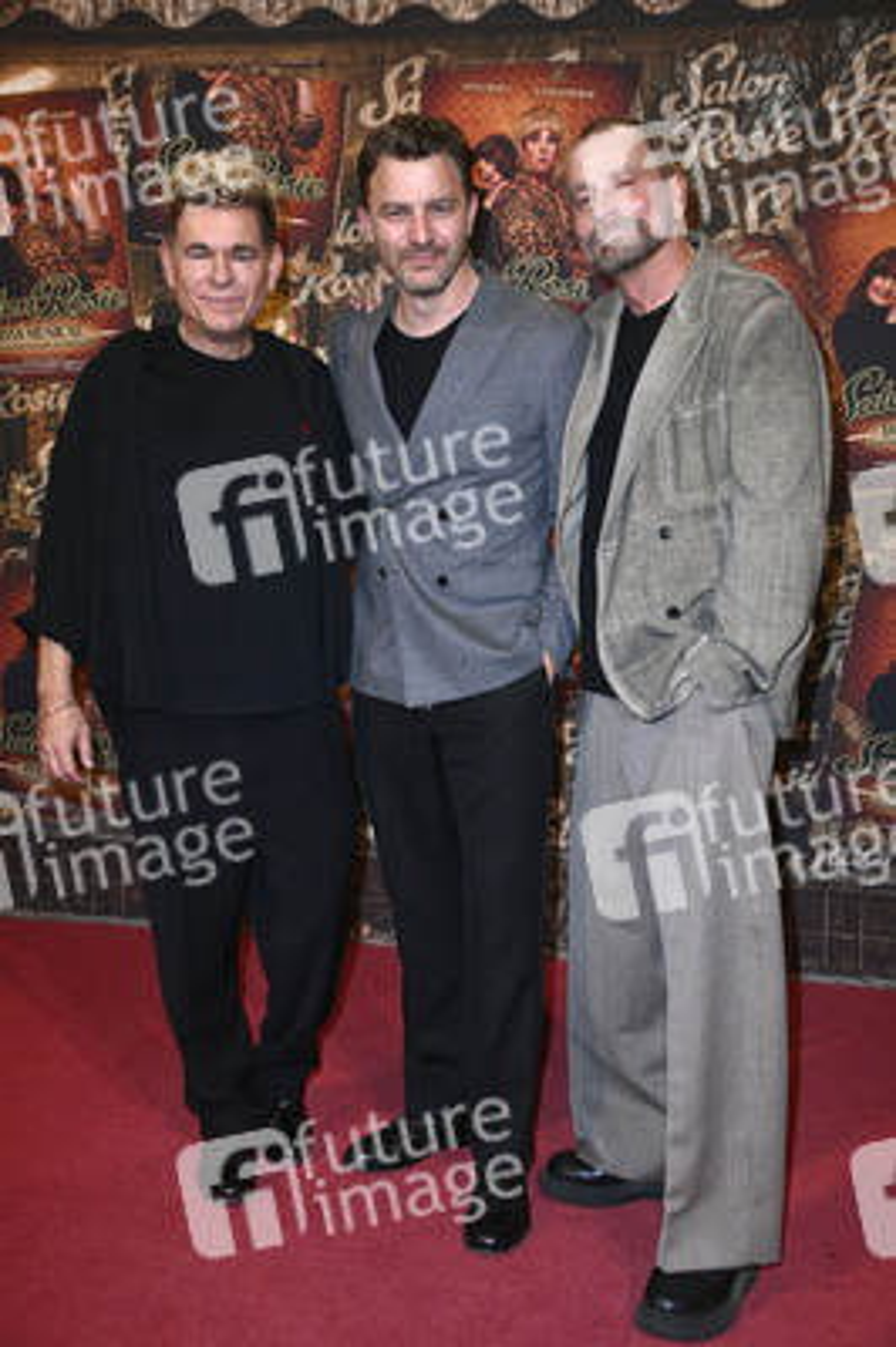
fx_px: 1795
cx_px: 448
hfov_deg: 28.0
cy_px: 674
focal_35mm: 48
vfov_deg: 41.1
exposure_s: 1/250
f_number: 5.6
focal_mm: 48
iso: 1250
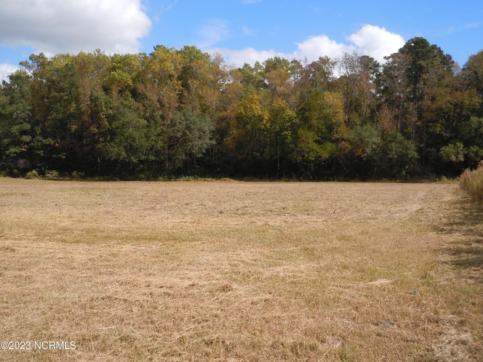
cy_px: 181
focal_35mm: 39
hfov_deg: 47.9
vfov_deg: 36.8
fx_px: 544
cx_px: 242
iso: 100
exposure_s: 1/640
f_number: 4.3
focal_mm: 6.9
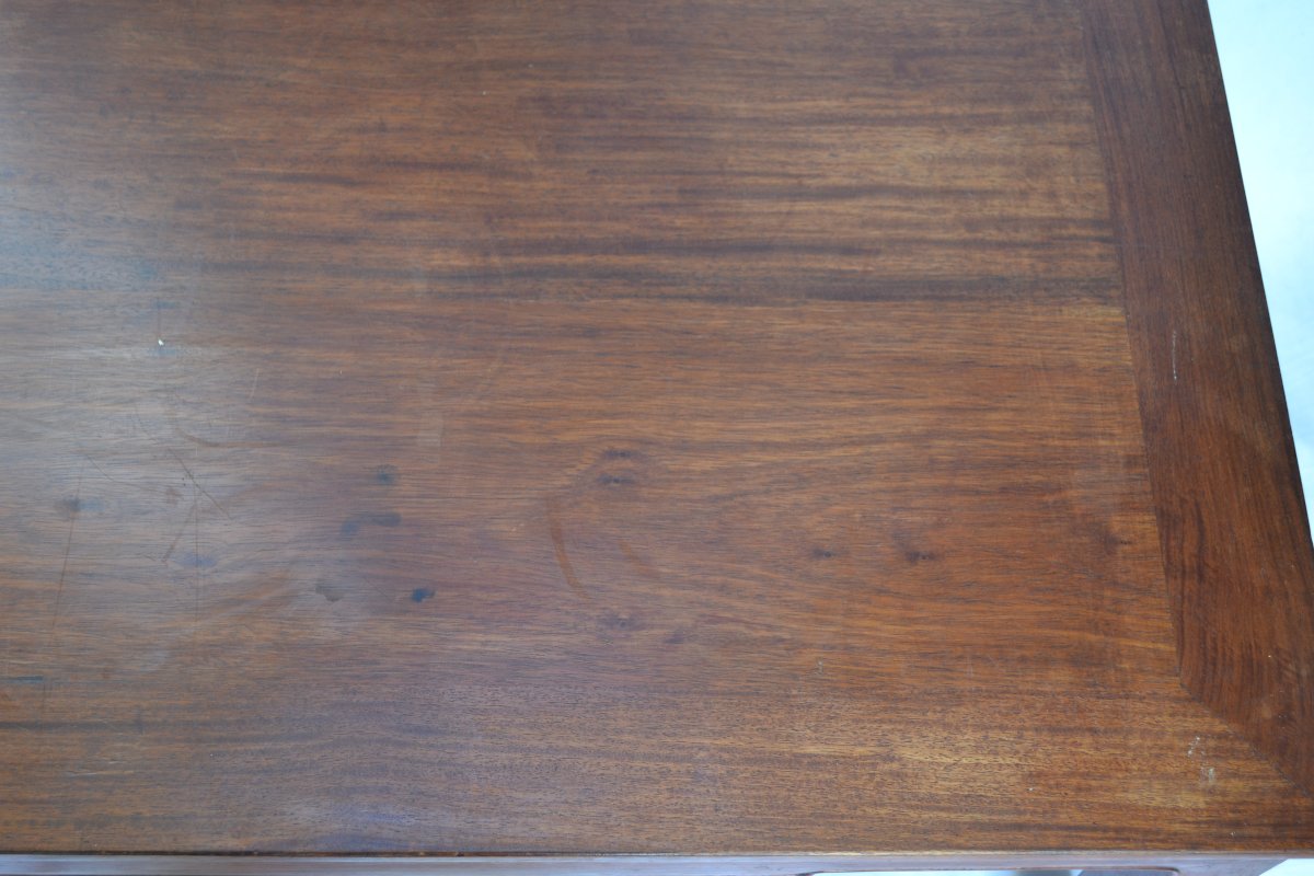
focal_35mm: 48
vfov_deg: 28.1
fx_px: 1752
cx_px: 657
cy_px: 438
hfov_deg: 41.1
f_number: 4.8
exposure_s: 1/60
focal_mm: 32
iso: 400
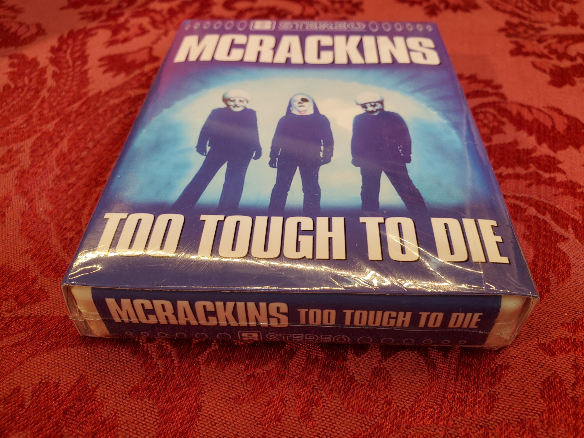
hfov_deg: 67.3
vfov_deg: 53.1
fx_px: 439
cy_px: 219
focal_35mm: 26
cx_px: 292
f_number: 2.4
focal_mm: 4.3
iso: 160
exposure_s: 1/120
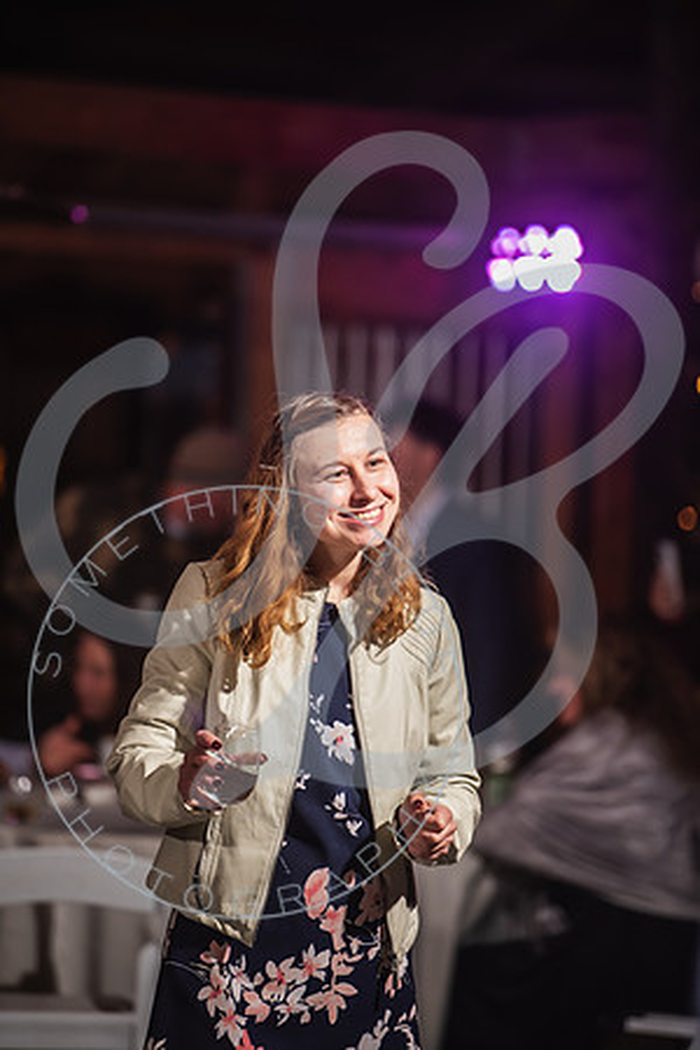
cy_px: 525
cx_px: 350
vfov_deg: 12.1
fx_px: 4958
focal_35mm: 170
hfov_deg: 8.1
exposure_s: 1/200
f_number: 2.8
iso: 320
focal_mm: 170
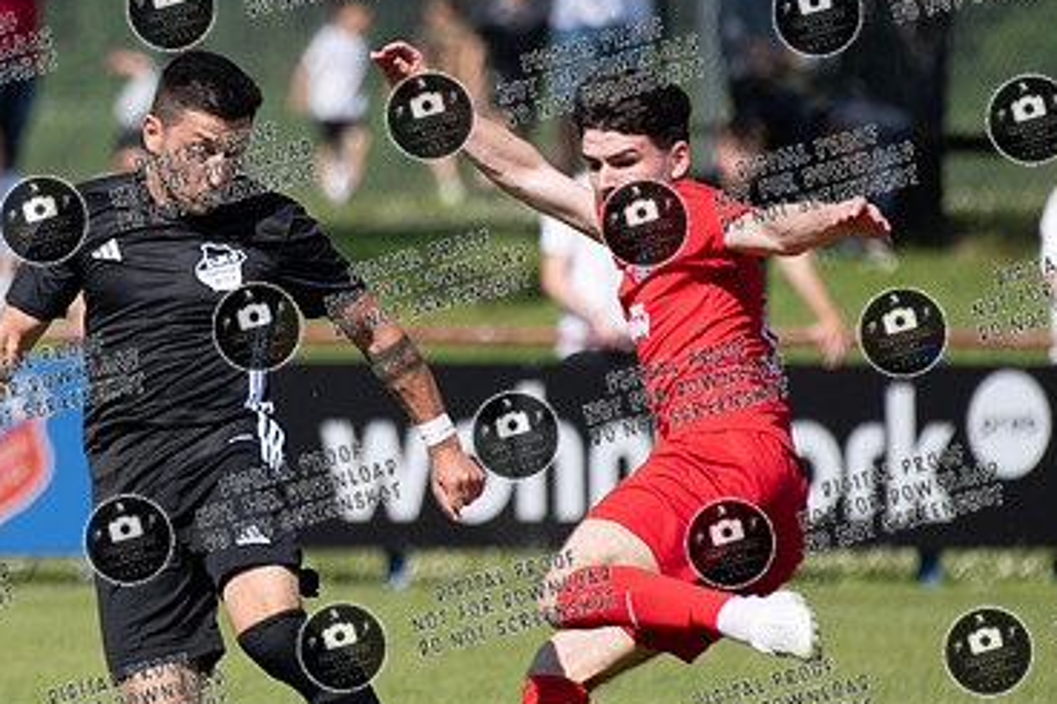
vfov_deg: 1.7
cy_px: 398
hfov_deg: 2.5
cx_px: 53
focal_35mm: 832
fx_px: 24416
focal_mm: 390
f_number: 5.6
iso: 320
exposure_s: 1/1600
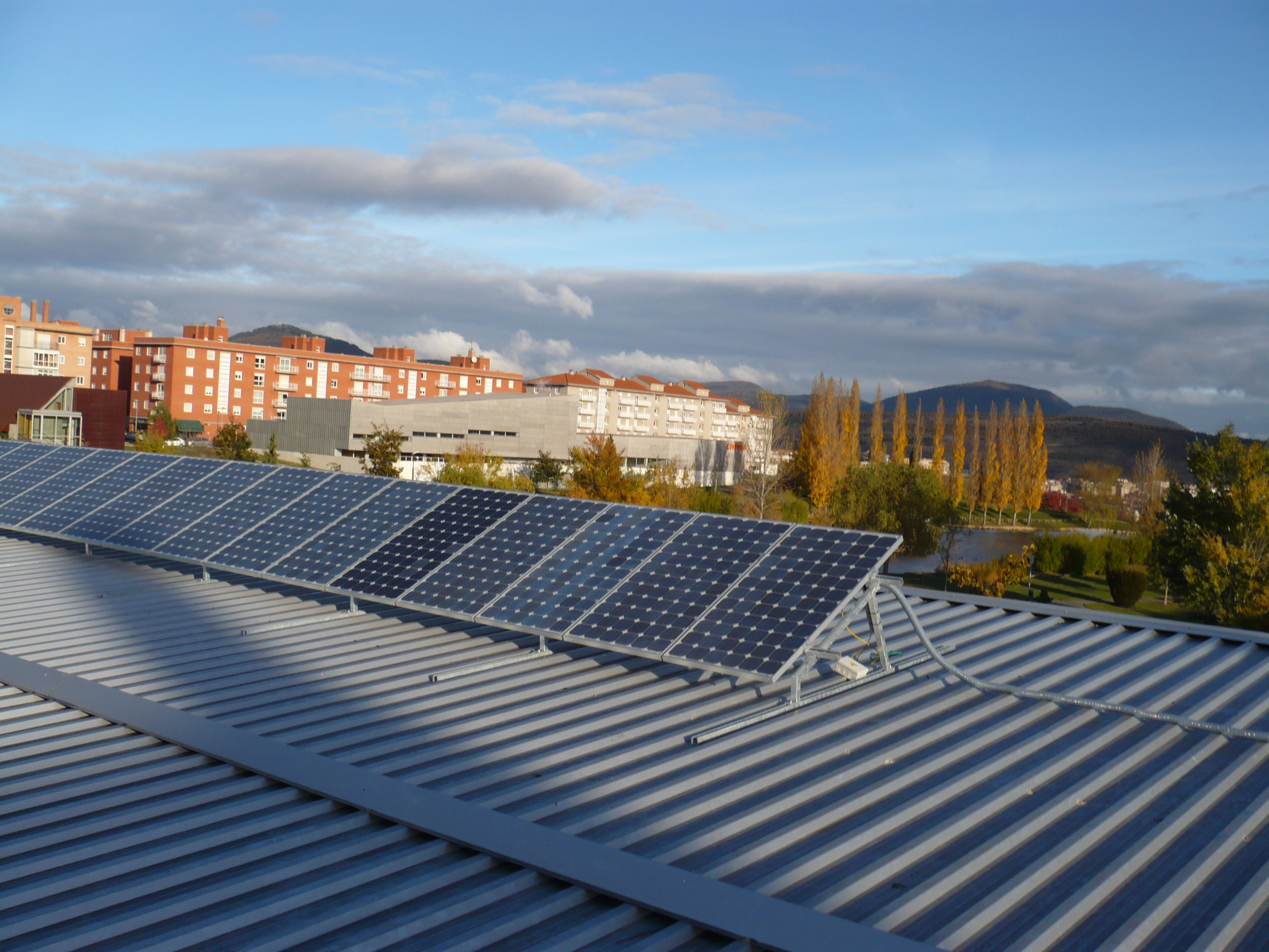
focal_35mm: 35
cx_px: 634
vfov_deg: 40.7
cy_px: 476
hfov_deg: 52.6
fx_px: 1283
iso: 100
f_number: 8
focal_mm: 5.8
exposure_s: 1/200
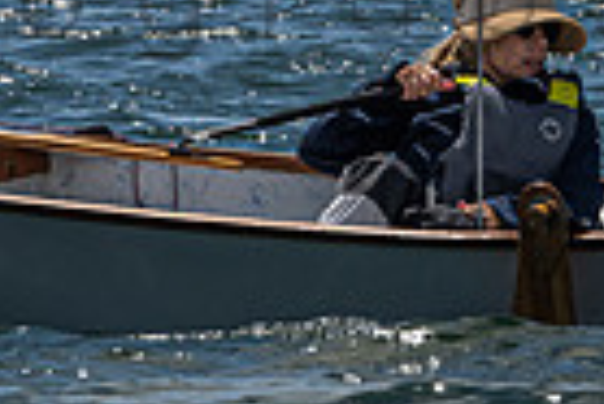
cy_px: -314
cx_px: 500
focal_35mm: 1109
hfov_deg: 1.9
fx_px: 18626
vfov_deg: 1.2
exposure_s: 1/640
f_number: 16
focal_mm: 200
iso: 250
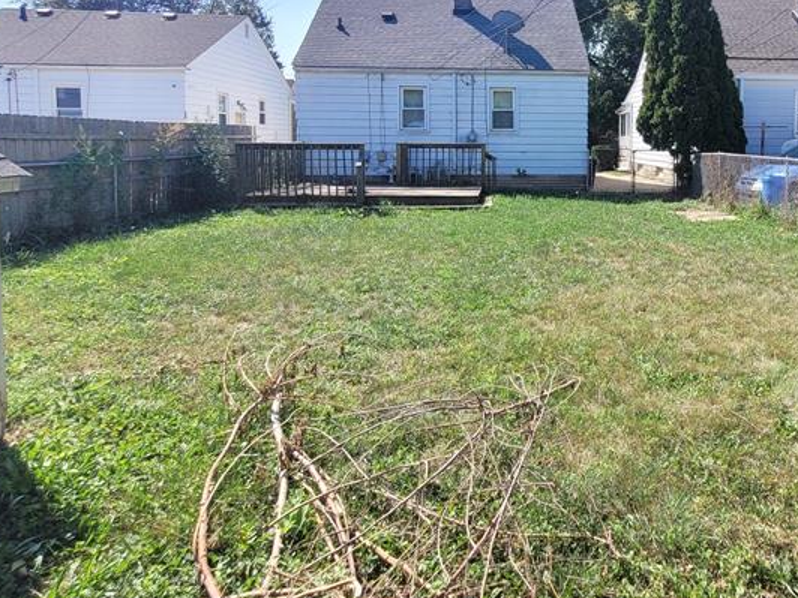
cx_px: 554
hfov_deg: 66.8
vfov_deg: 52.9
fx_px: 576
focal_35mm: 25
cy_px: 165
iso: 40
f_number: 2.2
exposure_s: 1/756
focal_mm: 1.74
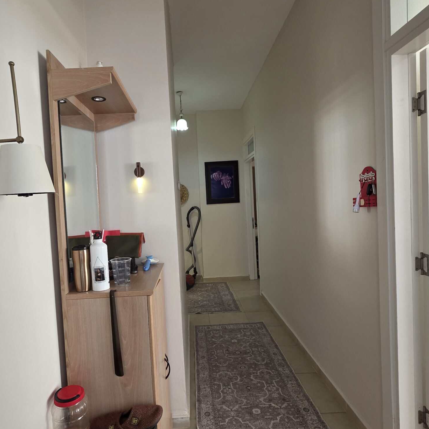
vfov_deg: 74.8
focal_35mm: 20
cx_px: 185
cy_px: 216
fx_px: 280
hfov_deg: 74.4
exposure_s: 1/100
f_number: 1.9
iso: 200
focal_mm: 2.2
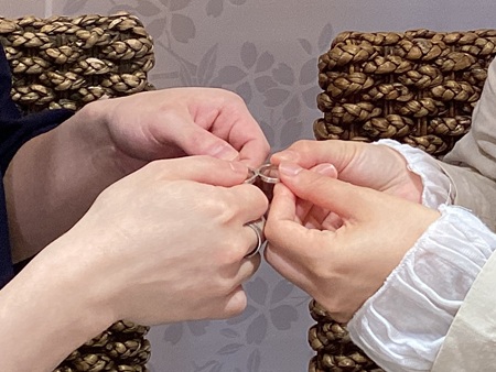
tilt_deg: -11.3
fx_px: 444
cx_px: 248
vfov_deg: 45.5
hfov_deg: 58.3
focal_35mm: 31
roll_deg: -1.6
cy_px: 186
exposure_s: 1/100
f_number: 2.4
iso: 64
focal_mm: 3.3
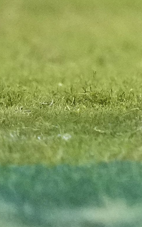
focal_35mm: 4441
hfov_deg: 0.3
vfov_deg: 0.5
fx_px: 27493
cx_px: 875
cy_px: -412
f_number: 2.8
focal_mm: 400
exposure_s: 1/1600
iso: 4000
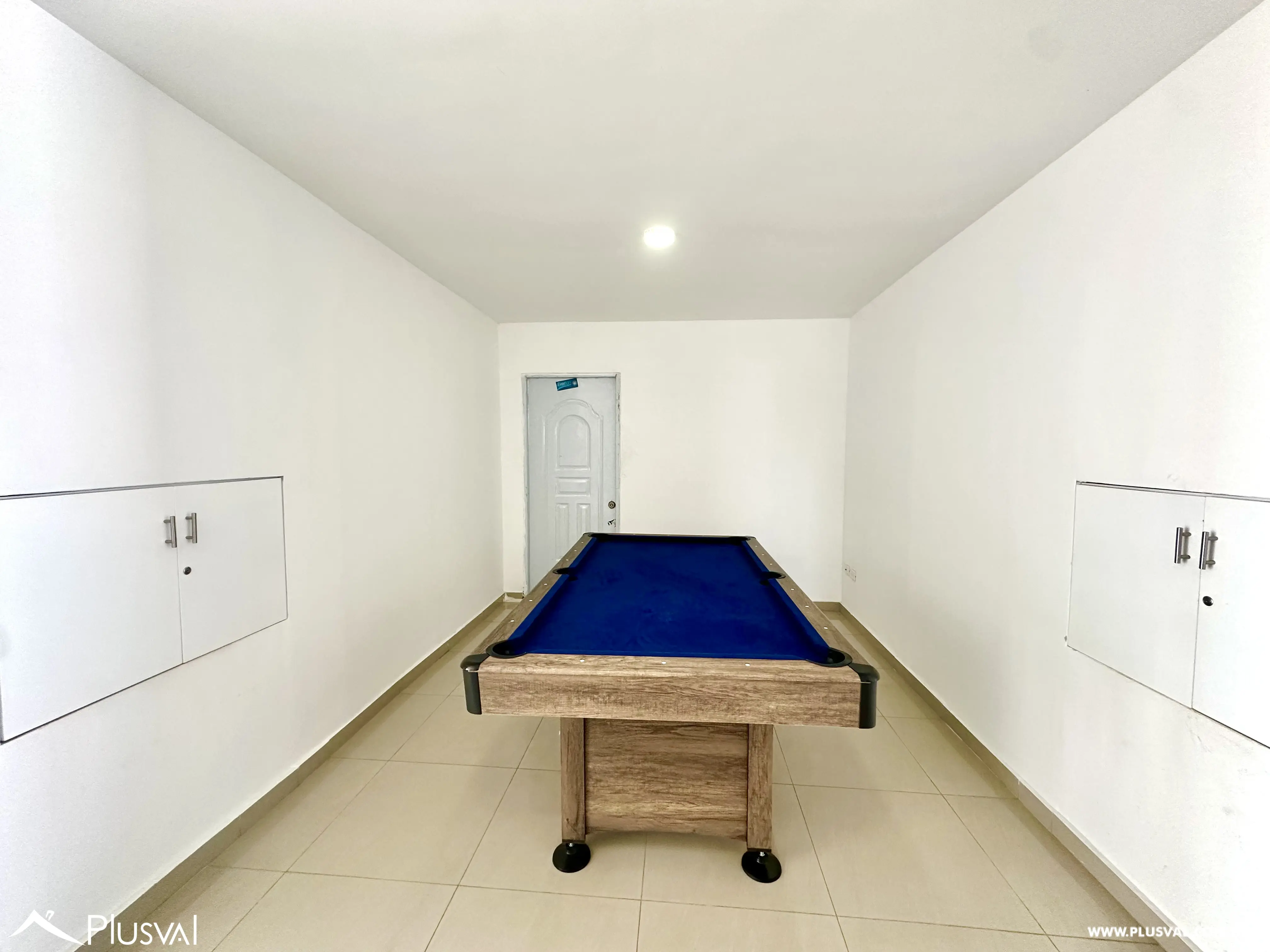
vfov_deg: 85.7
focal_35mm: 14
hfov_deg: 102.1
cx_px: 635
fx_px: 514
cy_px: 476
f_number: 2.2
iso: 200
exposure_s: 1/99
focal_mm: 2.22
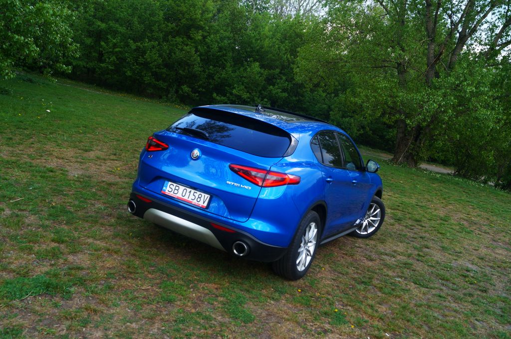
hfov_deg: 57.3
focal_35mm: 33
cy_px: 170
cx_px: 256
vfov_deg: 39.8
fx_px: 468
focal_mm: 22
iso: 100
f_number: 5.6
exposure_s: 1/125
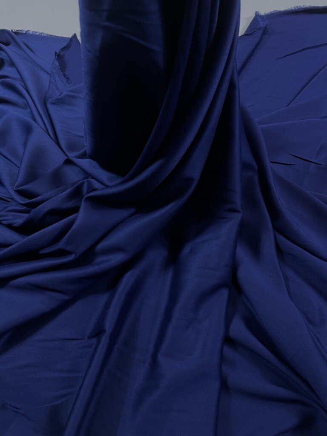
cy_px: 218
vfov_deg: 67.3
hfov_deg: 53.1
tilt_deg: -62.6
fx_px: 327
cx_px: 164
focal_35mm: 26
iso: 200
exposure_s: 1/50
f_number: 1.6
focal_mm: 4.2
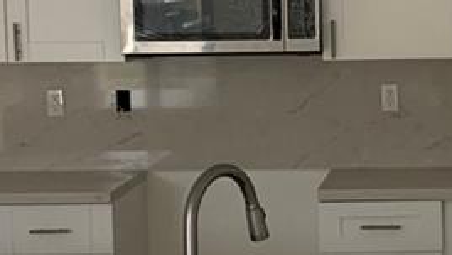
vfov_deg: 9.6
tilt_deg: -5.5
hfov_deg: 16.7
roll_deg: +0.1
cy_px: 147
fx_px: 1523
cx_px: 368
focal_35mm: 127
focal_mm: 4.25
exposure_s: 1/60
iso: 100
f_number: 1.8
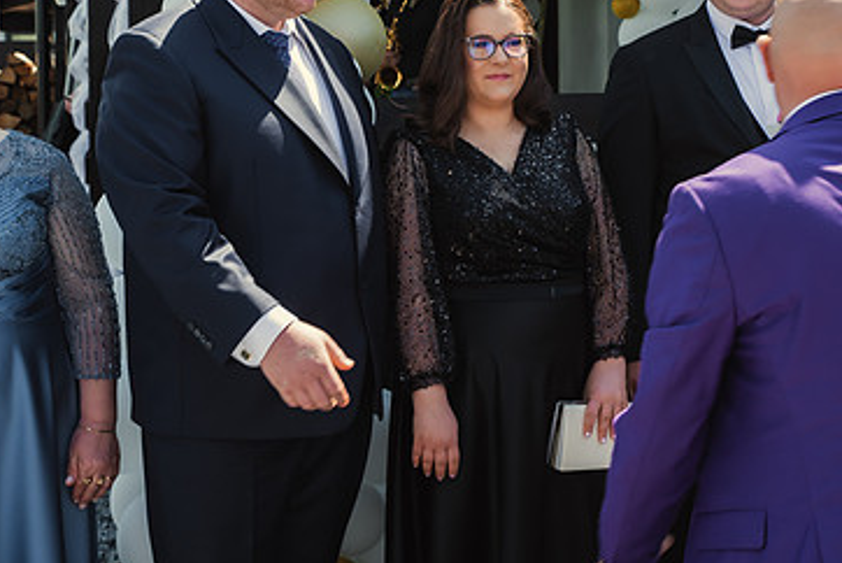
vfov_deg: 18.8
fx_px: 1685
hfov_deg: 28.0
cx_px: 474
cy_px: 124
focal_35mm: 72
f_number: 7.1
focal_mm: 45
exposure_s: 1/200
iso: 200
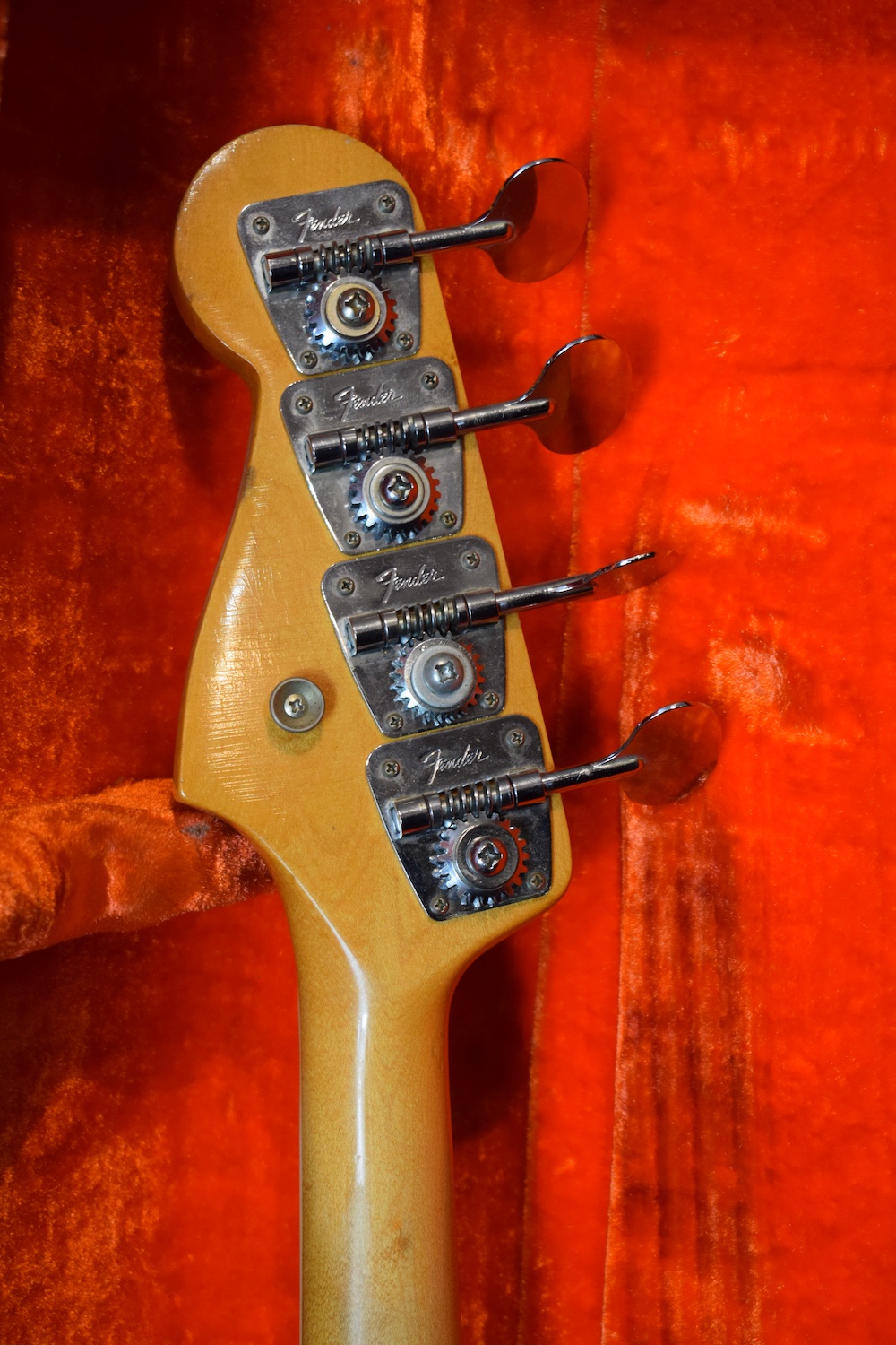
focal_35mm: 68
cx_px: 448
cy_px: 672
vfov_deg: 29.9
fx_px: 2520
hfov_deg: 20.2
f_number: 5
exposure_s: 1/60
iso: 1100
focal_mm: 45
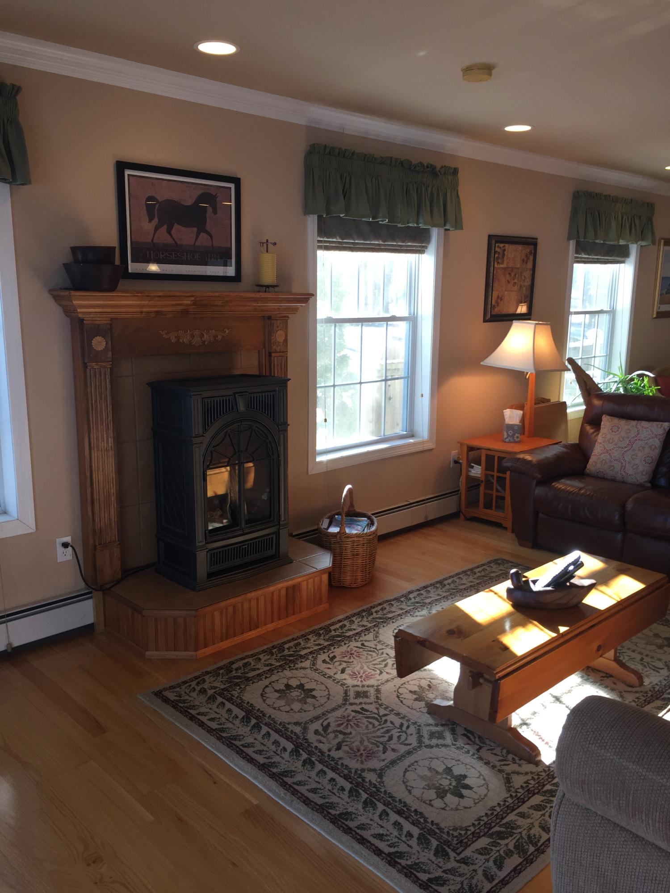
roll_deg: -0.5
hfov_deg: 48.2
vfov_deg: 61.7
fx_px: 748
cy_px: 446
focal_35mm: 29
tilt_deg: -11.0
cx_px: 335
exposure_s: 1/60
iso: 40
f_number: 2.2
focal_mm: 4.15
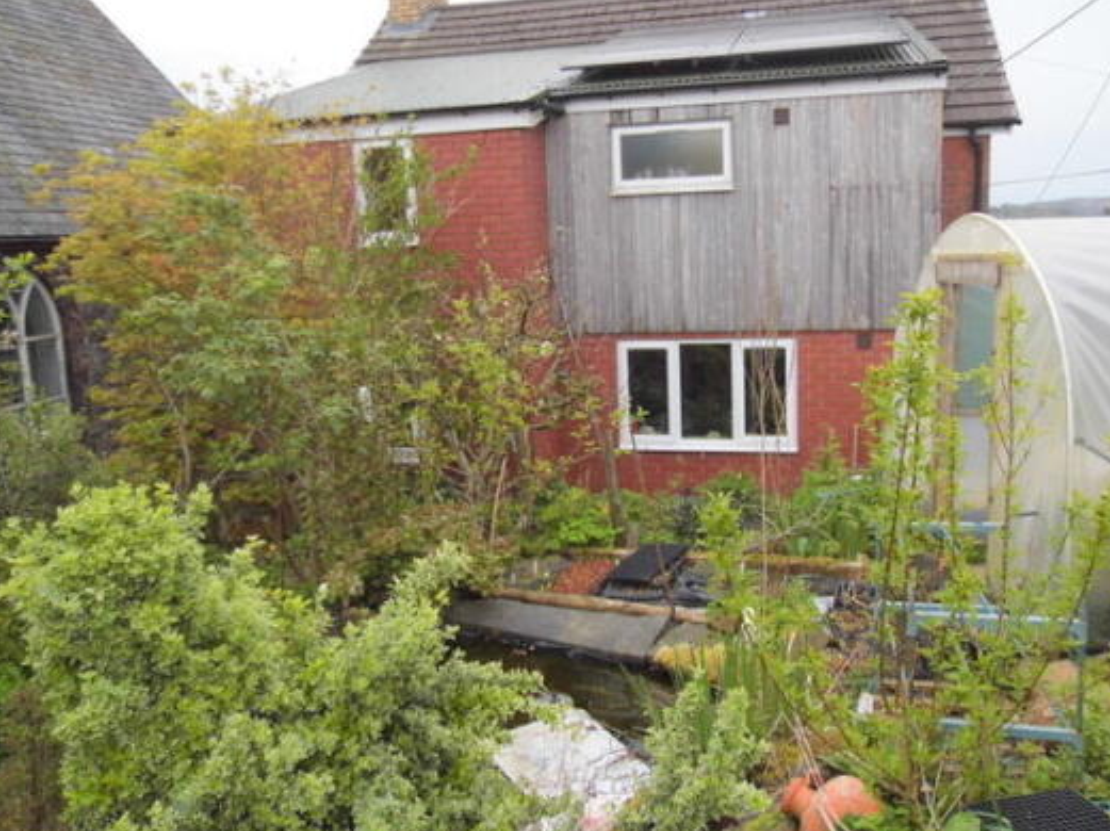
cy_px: 374
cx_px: 578
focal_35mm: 28
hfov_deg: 63.5
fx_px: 897
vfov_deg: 49.6
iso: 100
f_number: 3
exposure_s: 1/100
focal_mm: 4.5
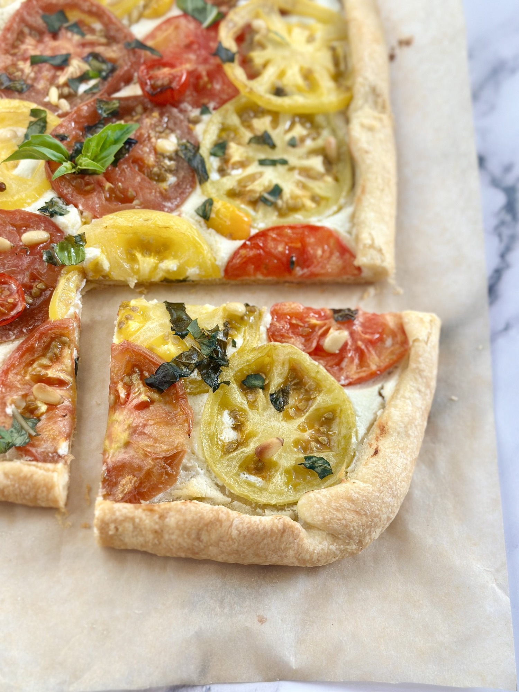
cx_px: 260
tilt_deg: -63.5
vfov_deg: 39.7
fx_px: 960
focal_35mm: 48
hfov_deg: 30.3
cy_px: 346
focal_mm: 6.86
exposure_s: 1/139
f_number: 1.78
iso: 64
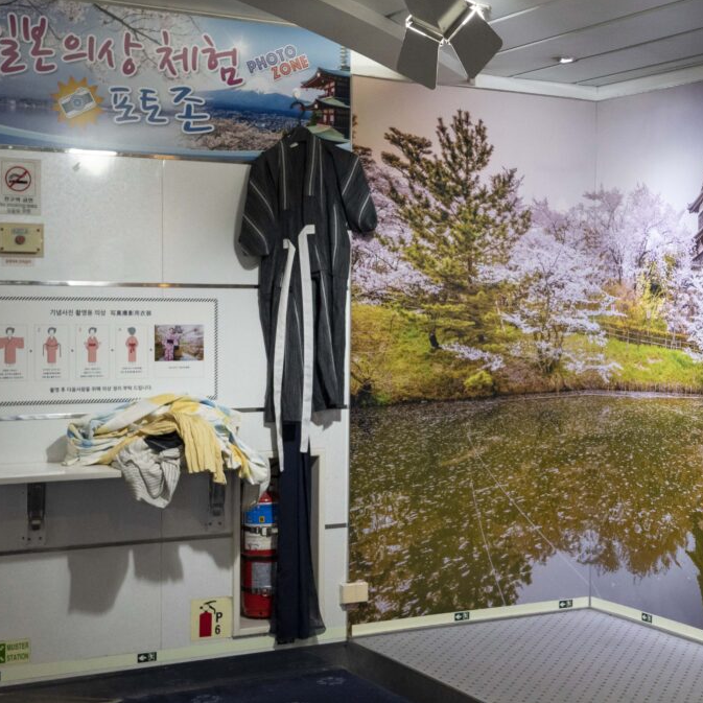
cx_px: 492
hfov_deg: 31.8
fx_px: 1218
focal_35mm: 53
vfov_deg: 32.2
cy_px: 350
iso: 8000
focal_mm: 41
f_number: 5
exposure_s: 1/160
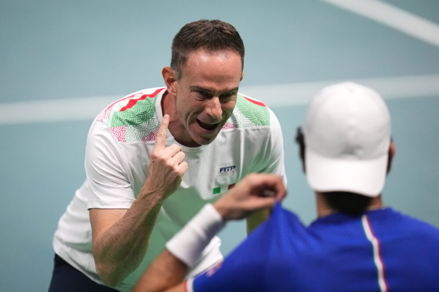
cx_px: 220
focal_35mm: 400
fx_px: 4876
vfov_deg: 3.4
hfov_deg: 5.2
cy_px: 146
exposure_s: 1/3200
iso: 6400
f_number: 2.8
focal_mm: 400
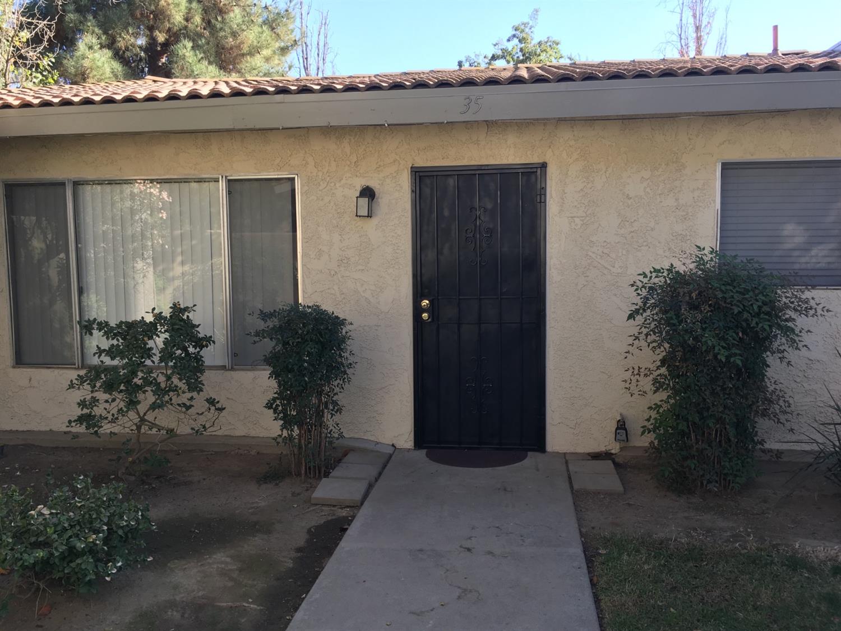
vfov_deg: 48.2
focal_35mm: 29
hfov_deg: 61.7
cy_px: 316
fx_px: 704
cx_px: 420
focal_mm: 4.15
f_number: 2.2
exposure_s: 1/183
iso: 25
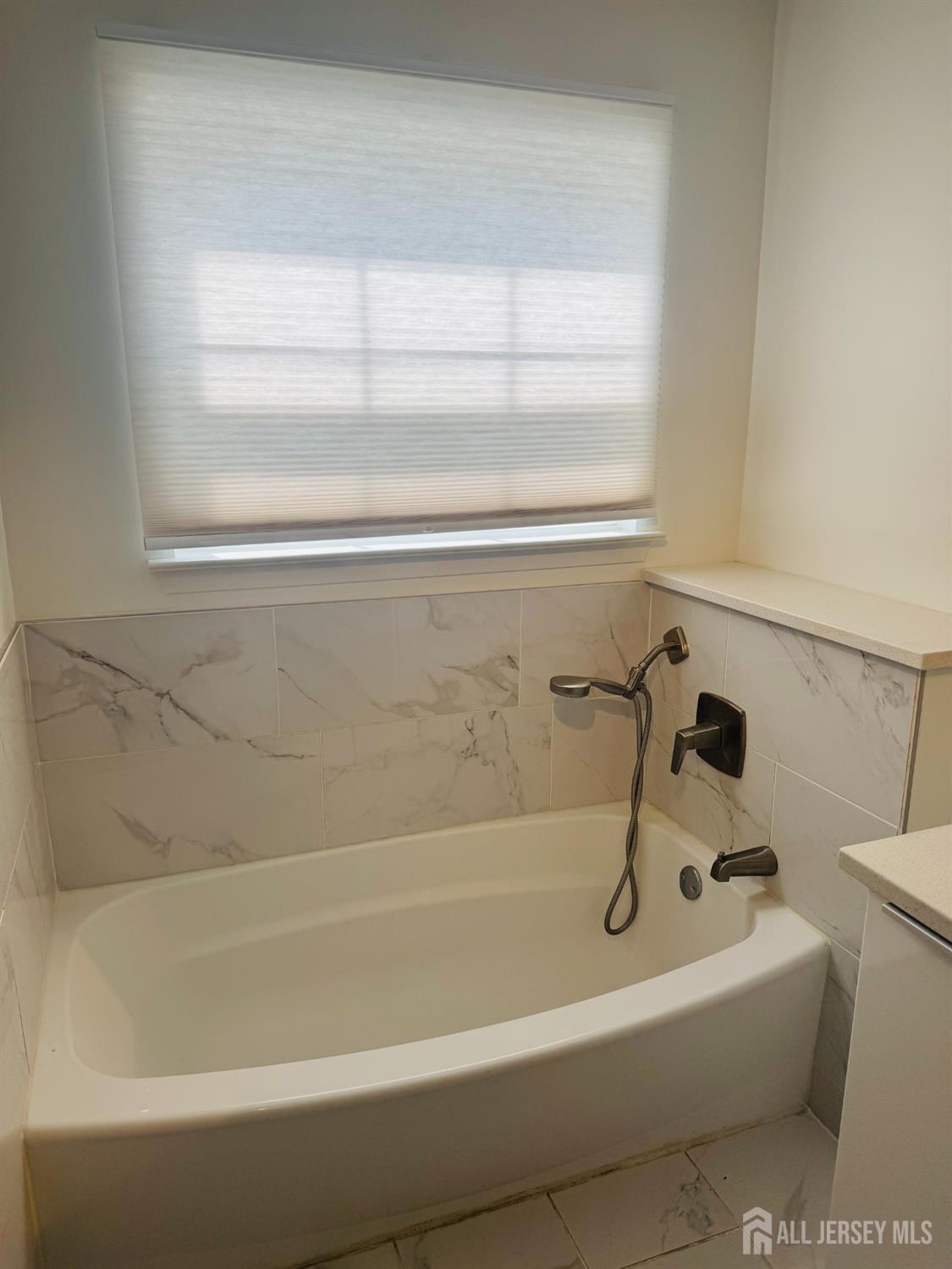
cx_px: 476
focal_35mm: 24
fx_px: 880
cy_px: 634
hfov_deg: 56.8
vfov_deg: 71.6
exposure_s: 1/912
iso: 80
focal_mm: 6.76
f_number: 1.78
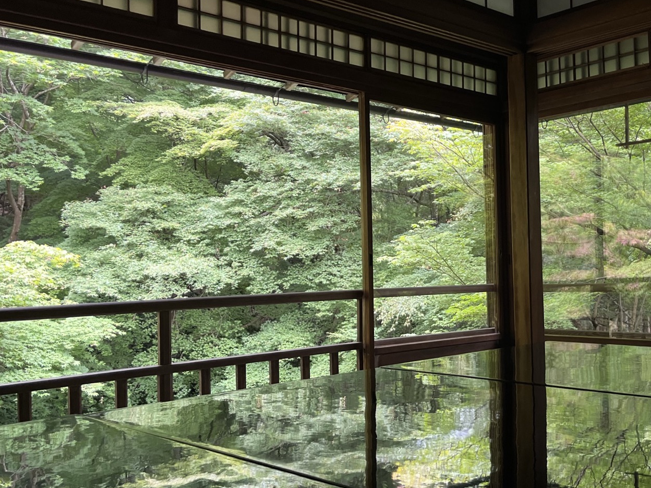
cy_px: 254
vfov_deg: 36.0
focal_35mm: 40
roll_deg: +2.5
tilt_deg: +0.3
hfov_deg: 45.6
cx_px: 467
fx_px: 752
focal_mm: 5.1
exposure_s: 1/114
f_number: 1.6
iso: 125
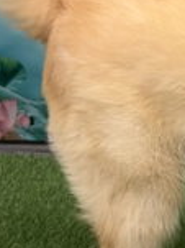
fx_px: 821
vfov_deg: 17.1
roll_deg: +0.1
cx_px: 339
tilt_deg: -31.8
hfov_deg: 11.8
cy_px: 158
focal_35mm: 115
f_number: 1.5
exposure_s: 1/60
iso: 100
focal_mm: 5.7
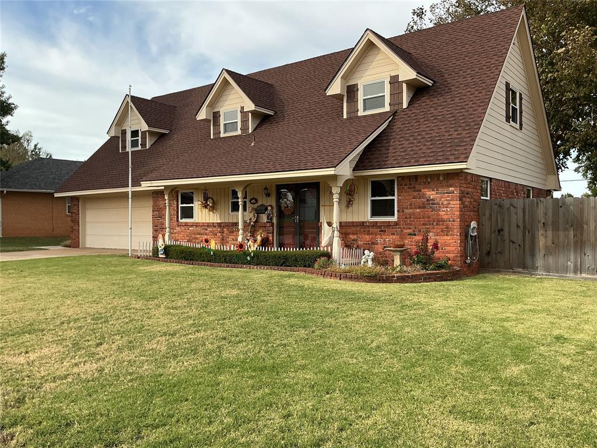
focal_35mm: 29
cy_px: 224
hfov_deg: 61.7
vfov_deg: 48.2
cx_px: 298
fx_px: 500
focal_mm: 3
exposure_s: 1/997
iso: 25
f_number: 1.8
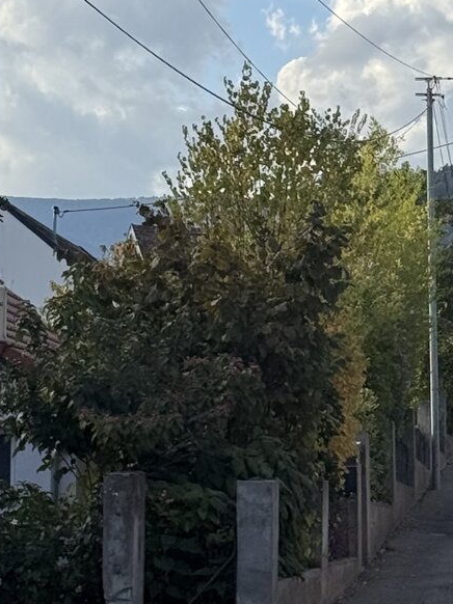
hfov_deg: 8.9
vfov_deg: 12.0
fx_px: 2881
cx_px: 468
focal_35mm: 165
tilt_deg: +4.2
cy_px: 380
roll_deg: -0.5
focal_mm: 6.76
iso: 64
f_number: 1.78
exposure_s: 1/2577
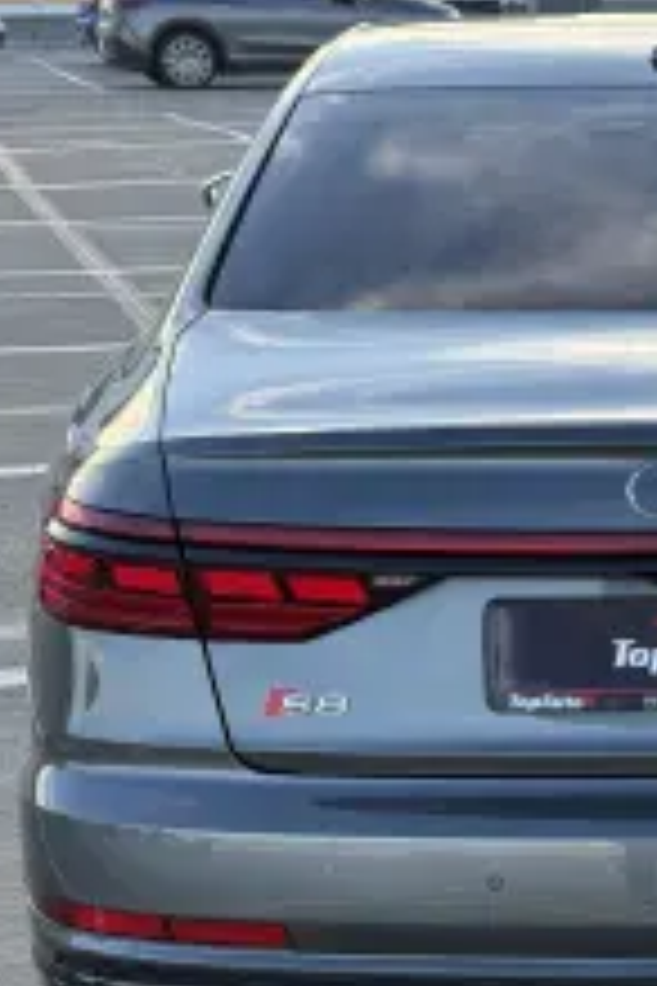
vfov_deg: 24.7
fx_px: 2245
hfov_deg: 16.2
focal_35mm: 82
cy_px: 603
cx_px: 698
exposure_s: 1/625
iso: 64
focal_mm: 6.76
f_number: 1.78
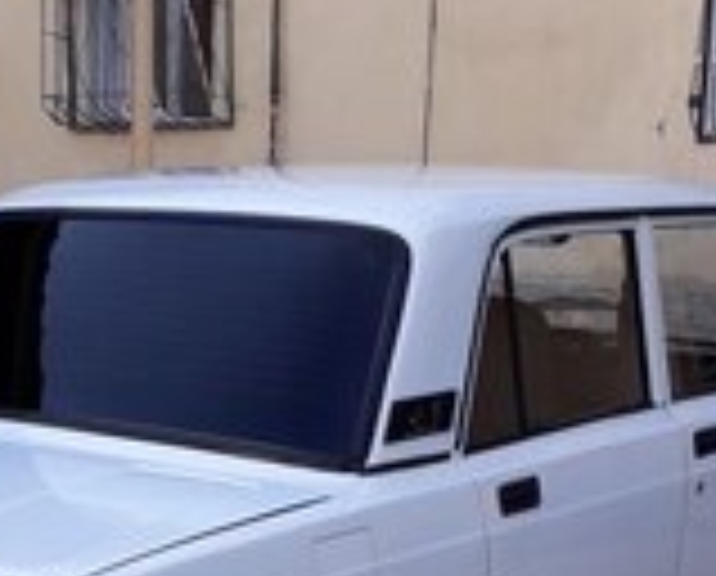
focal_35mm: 82
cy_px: 850
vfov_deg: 17.1
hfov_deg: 23.2
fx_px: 1742
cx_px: 266
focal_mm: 3.6
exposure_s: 1/428
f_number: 1.9
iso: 40
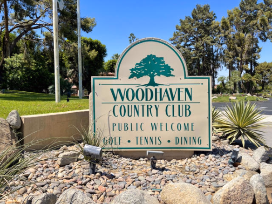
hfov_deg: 67.3
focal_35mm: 26
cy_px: 102
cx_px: 136
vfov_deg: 53.1
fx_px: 204
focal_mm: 5.1
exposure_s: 1/3448
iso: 32
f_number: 1.6
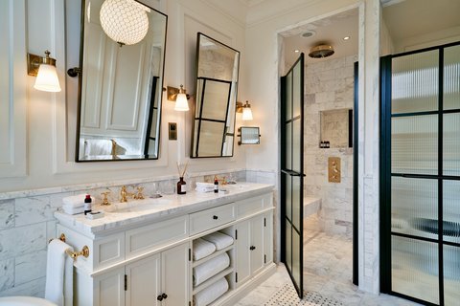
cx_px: 230
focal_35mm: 20
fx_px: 256
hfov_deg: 84.0
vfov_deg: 61.9
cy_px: 153
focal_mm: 20
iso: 100
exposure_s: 1/2.5
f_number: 11
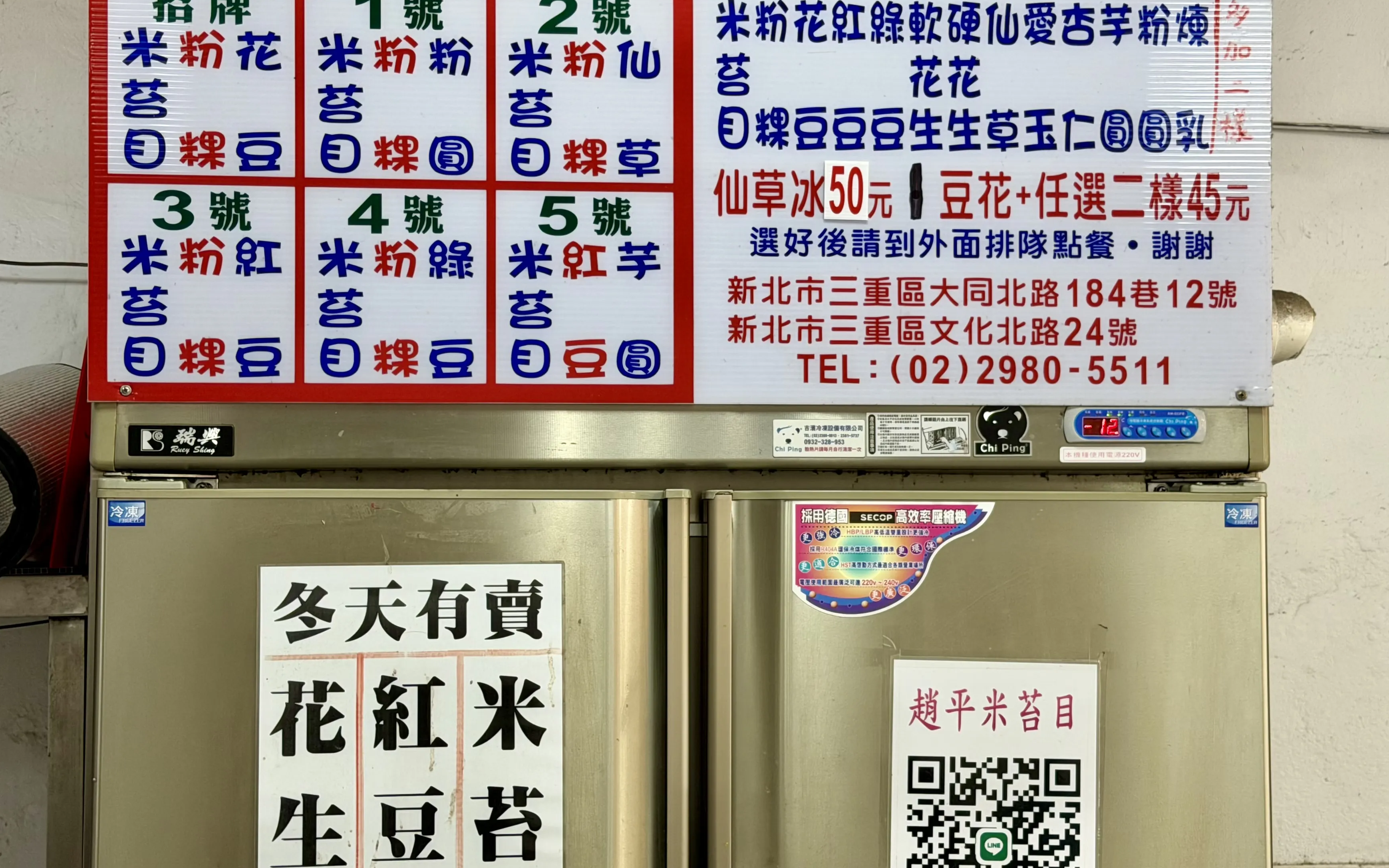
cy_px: 414
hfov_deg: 34.5
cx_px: 682
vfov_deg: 22.0
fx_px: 2233
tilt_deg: +1.8
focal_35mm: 59
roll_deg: +0.5
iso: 64
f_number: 1.78
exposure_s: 1/60
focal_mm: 6.76
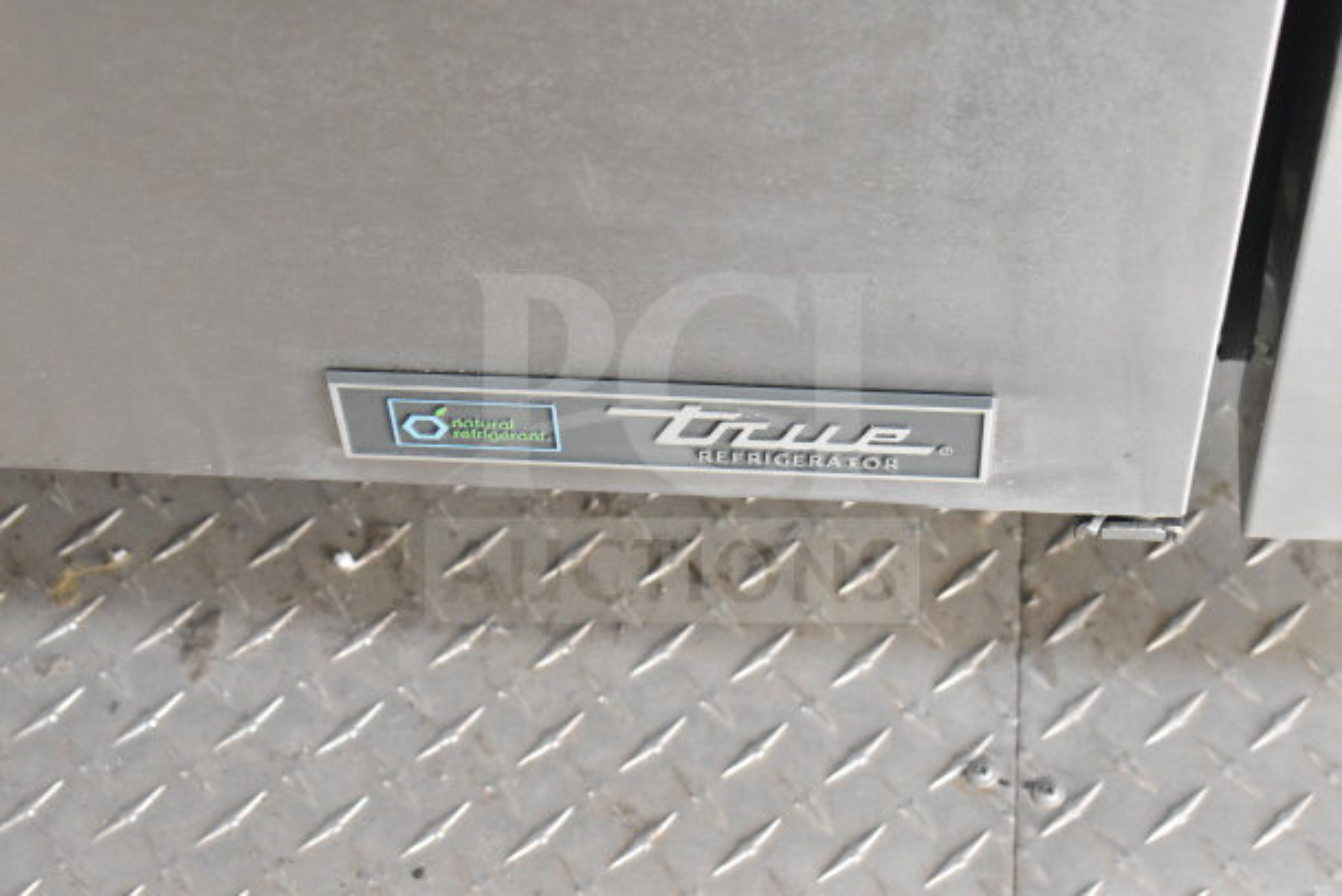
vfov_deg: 16.6
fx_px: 3076
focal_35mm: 82
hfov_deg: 24.6
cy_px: 448
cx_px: 671
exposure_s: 1/100
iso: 6400
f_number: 5.6
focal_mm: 55
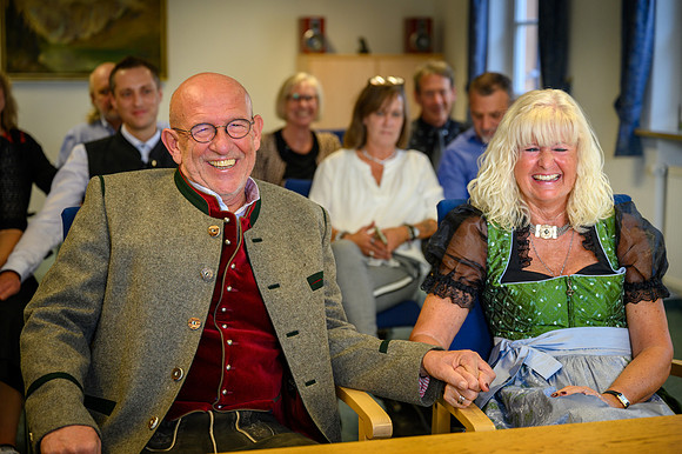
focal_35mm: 64
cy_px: 227
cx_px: 341
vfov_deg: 21.2
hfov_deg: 31.4
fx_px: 1212
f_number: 3.2
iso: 500
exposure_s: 1/200
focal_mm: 64
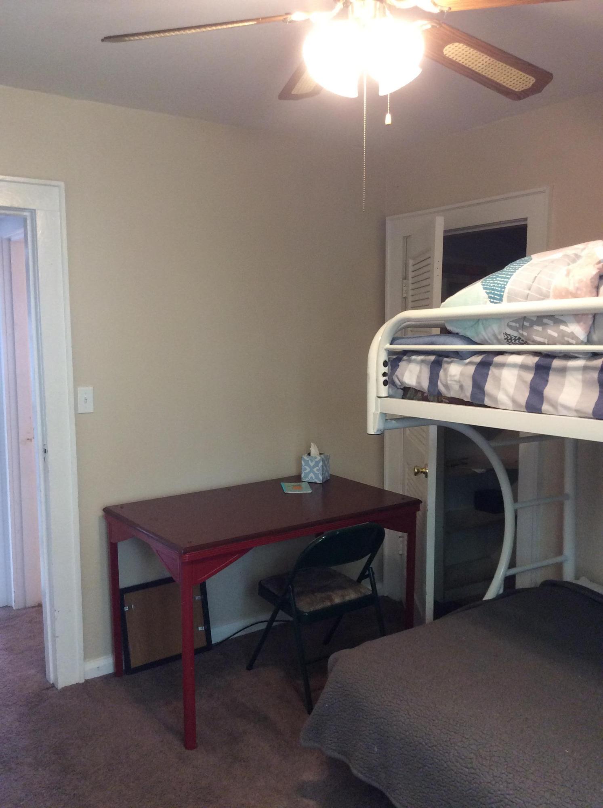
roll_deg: -0.3
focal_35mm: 32
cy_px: 404
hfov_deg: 44.0
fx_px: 745
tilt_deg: -6.3
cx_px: 302
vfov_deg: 56.9
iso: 160
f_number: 2.4
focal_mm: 3.3
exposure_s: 1/24
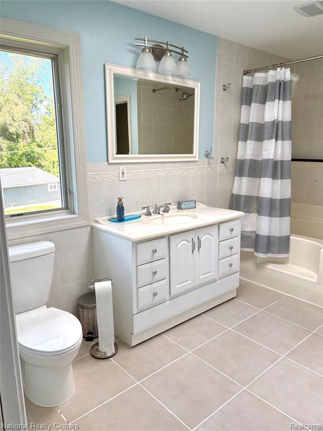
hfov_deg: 53.1
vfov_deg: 67.3
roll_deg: +0.8
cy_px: 216
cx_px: 162
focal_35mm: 26
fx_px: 323
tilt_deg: -11.4
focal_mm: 5.96
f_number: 1.6
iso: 64
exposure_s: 1/233
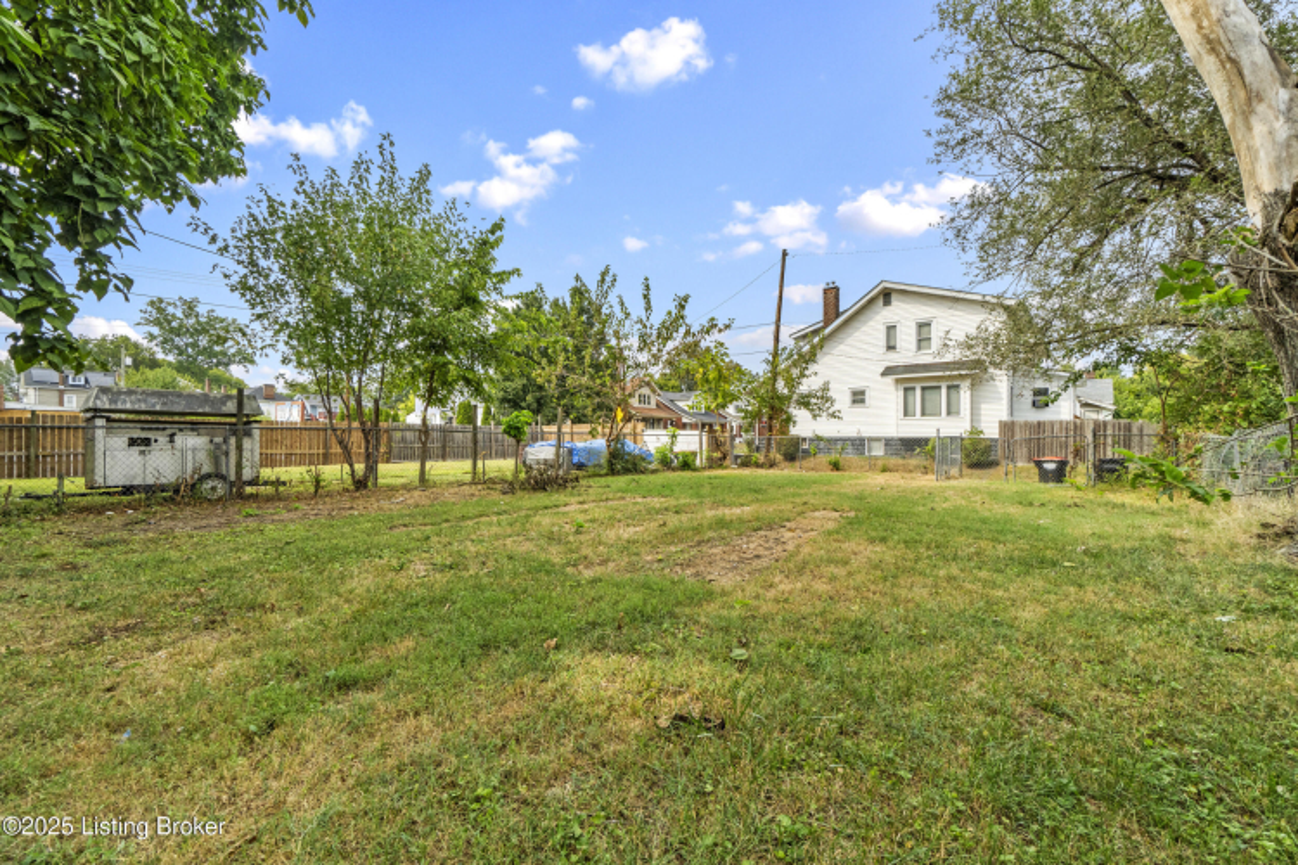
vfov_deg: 77.3
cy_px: 432
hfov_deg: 100.4
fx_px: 541
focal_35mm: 15
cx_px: 649
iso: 400
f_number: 8
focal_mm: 10
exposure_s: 1/800
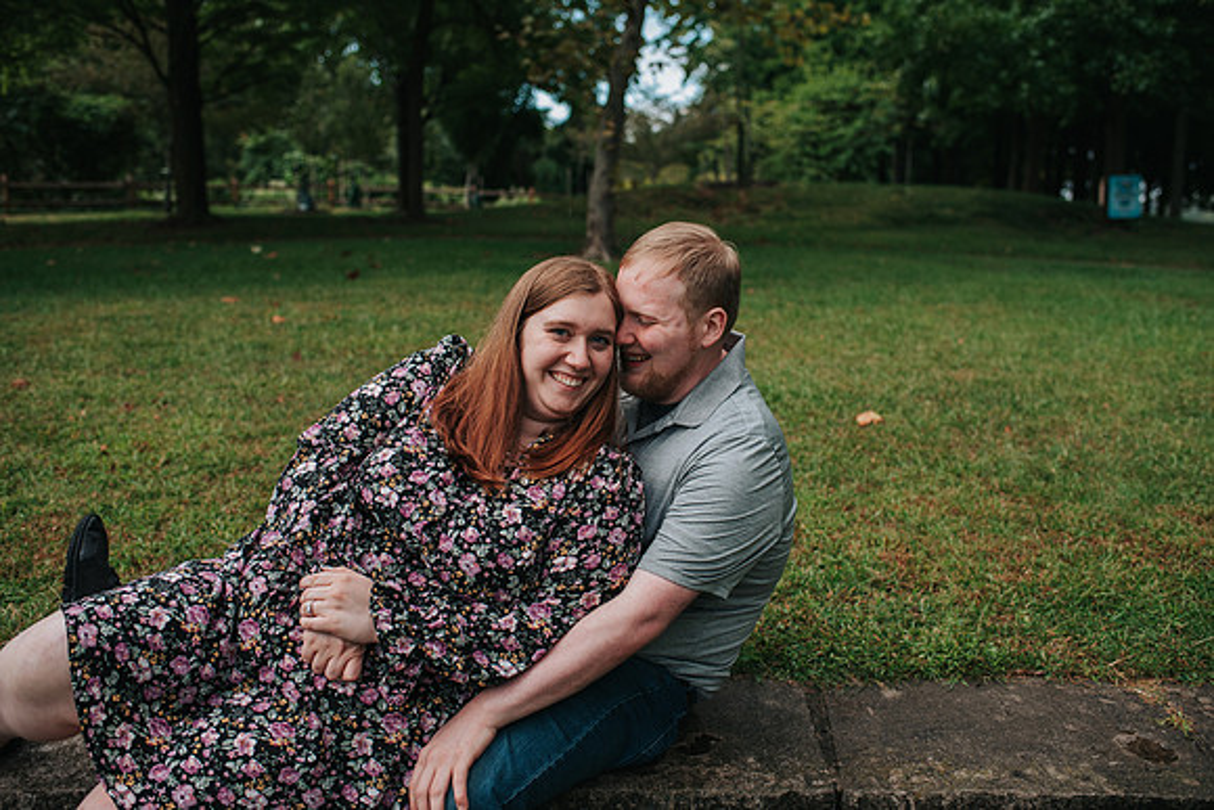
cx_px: 607
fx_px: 1180
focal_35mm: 35
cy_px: 405
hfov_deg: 54.4
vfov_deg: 37.9
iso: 640
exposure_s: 1/640
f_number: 3.2
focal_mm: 35
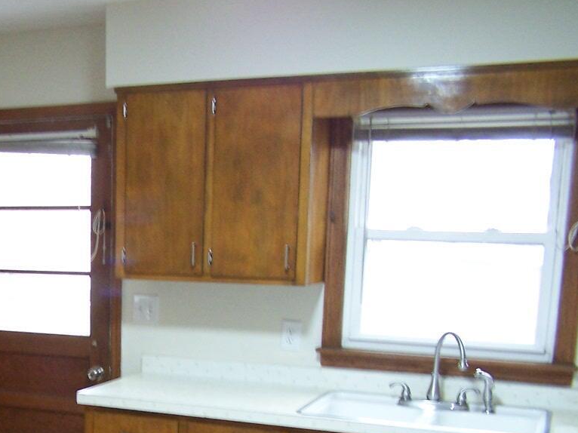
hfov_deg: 24.8
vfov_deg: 18.7
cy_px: 421
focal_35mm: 77
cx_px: 87
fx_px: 1285
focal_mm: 6.3
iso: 140
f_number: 2.8
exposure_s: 1/10
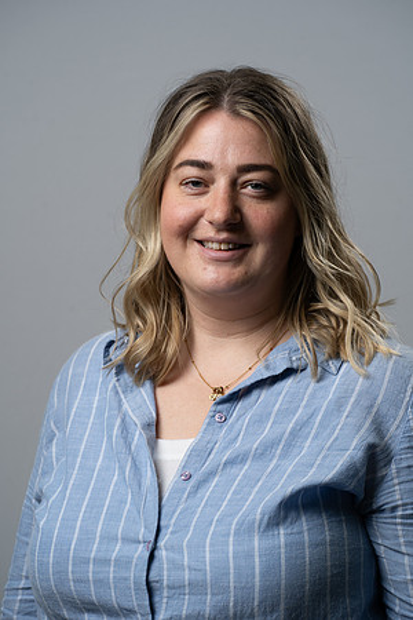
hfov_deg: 9.1
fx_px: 2581
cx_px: 206
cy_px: 310
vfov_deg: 13.7
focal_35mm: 150
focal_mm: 150
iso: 160
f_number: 7.1
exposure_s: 1/160
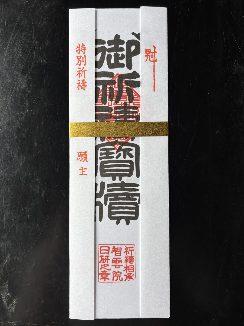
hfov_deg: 53.1
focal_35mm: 26
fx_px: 244
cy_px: 163
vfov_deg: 67.3
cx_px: 122
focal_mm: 5.96
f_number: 1.6
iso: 64
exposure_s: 1/121
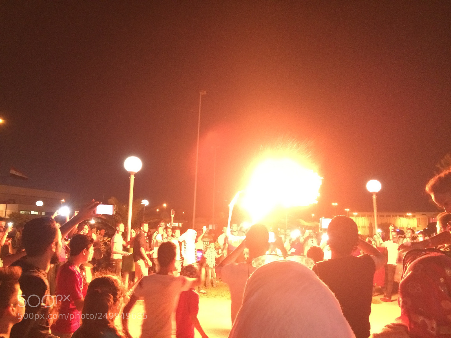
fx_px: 378
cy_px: 169
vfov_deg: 48.2
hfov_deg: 61.7
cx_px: 226
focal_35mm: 29
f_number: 2.2
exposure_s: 1/17
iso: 400
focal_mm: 4.15
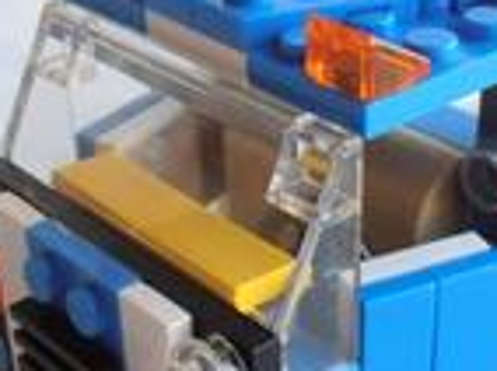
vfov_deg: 15.7
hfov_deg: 20.8
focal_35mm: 94
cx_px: 332
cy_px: 242
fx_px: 1347
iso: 100
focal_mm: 6.61
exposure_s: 1/40
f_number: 3.9
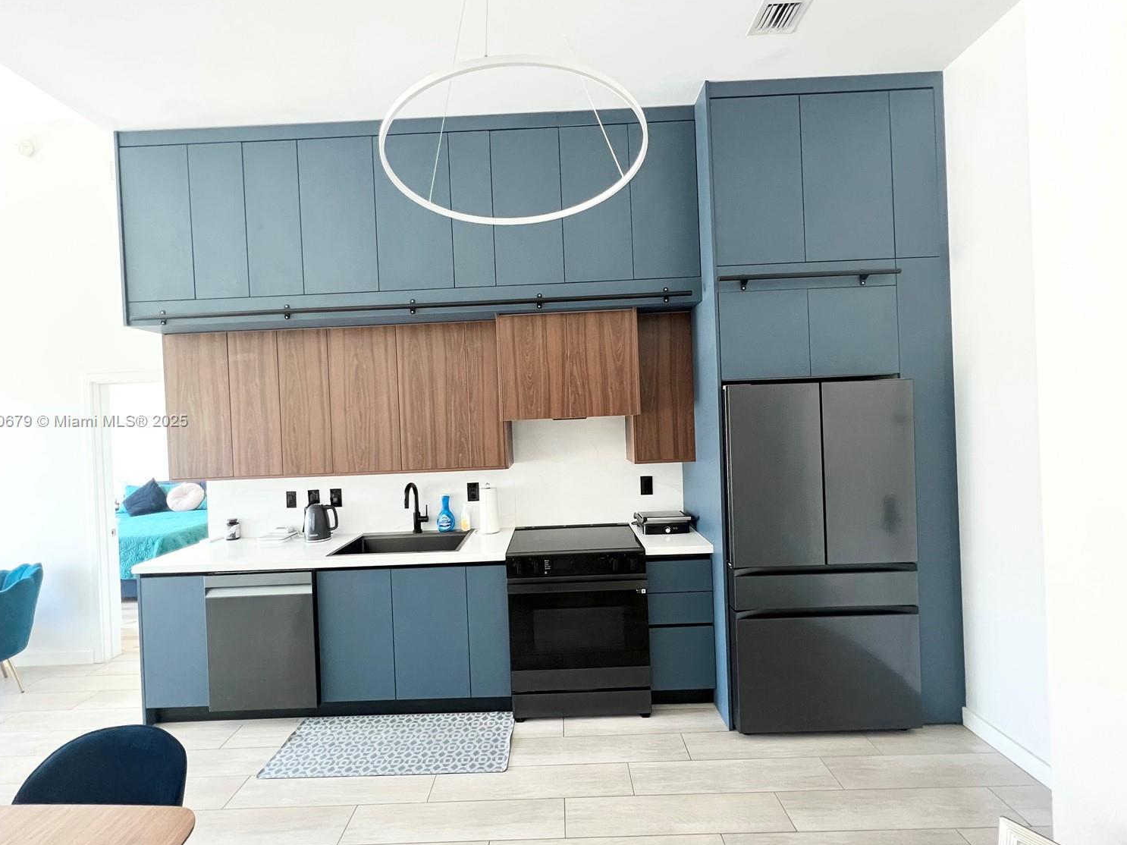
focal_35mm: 14
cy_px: 422
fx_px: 456
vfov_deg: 85.7
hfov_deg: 102.1
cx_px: 551
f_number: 1.8
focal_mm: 1.57
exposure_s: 1/60
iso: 400
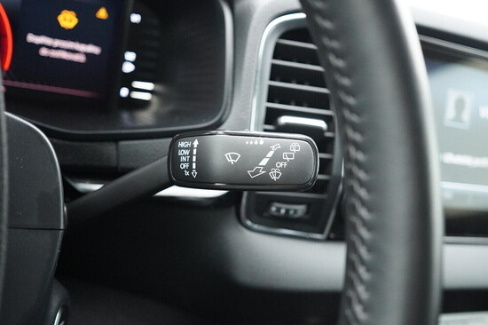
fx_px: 488
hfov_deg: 53.2
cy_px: 162
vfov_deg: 36.8
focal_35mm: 36
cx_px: 244
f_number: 2.8
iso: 5000
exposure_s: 1/320
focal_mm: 24
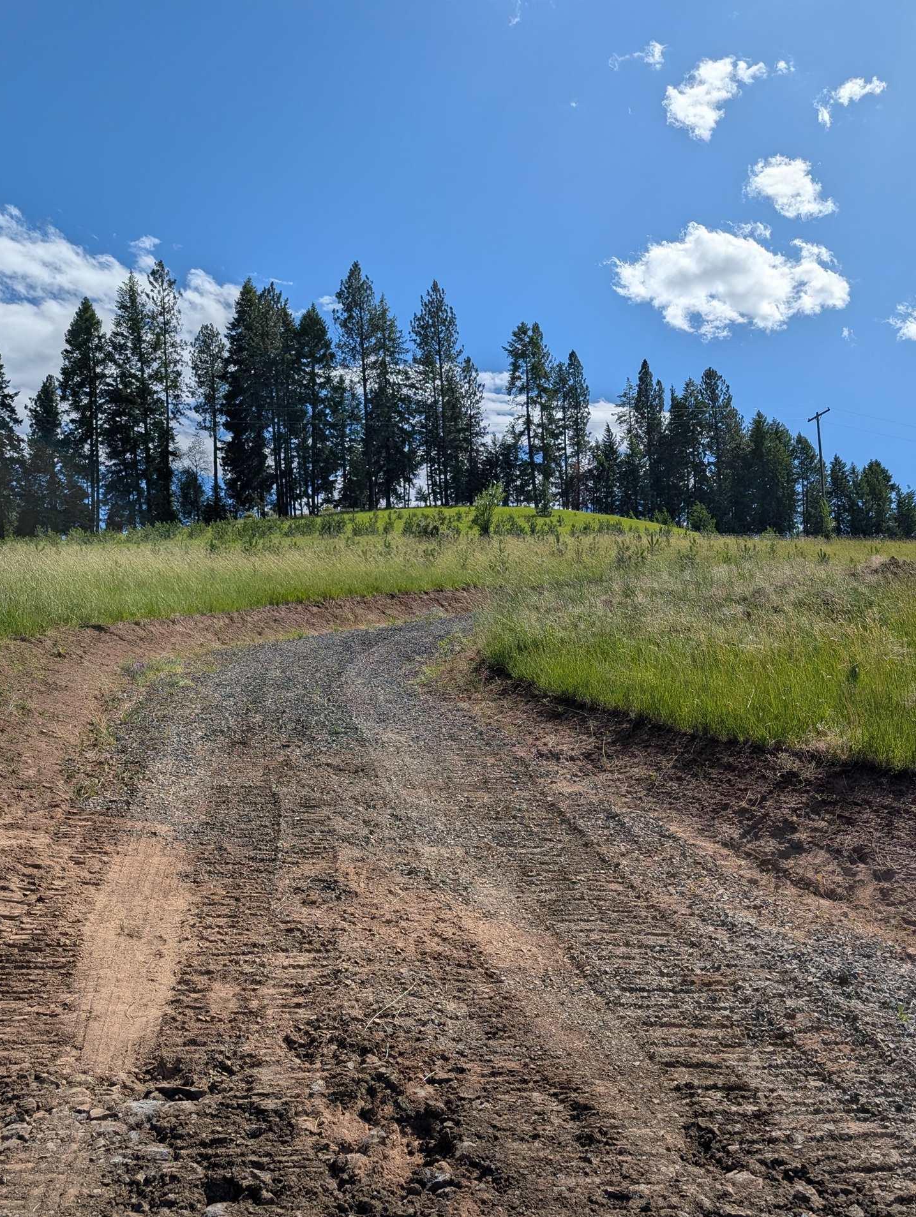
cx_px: 499
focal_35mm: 29
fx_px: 1021
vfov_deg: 61.1
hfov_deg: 48.3
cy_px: 724
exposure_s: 1/2519
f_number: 1.68
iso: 21
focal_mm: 6.9
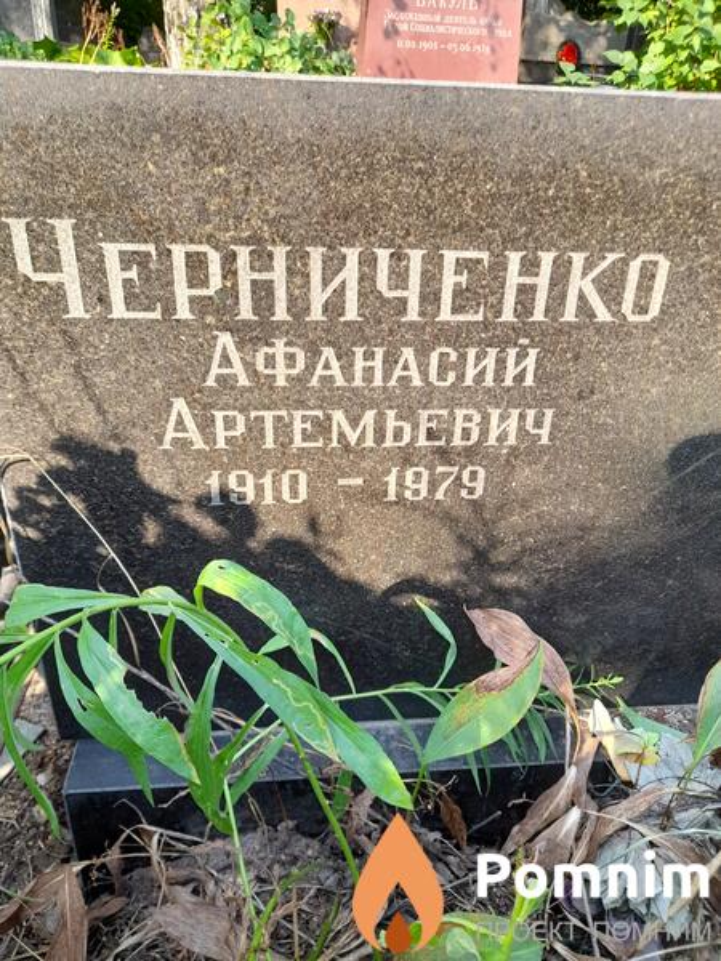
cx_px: 360
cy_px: 480
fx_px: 694
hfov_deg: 54.9
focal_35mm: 25
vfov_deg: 69.4
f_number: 2
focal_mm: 4.6
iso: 25
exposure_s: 1/100
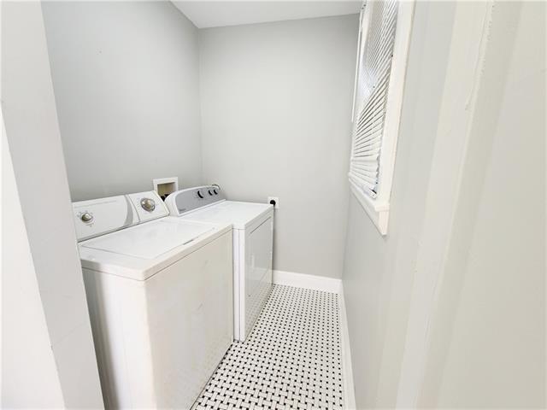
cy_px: 205
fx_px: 205
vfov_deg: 89.9
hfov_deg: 106.2
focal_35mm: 13
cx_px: 274
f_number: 2.2
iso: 160
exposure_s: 1/60.2
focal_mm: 2.2
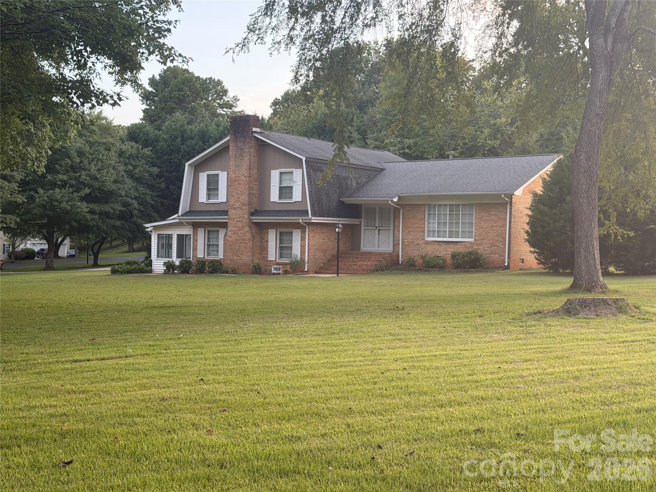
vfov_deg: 30.3
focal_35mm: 48
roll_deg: -0.6
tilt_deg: -0.1
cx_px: 328
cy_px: 246
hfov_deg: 39.7
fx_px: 910
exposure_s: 1/236
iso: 200
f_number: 1.78
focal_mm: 6.76
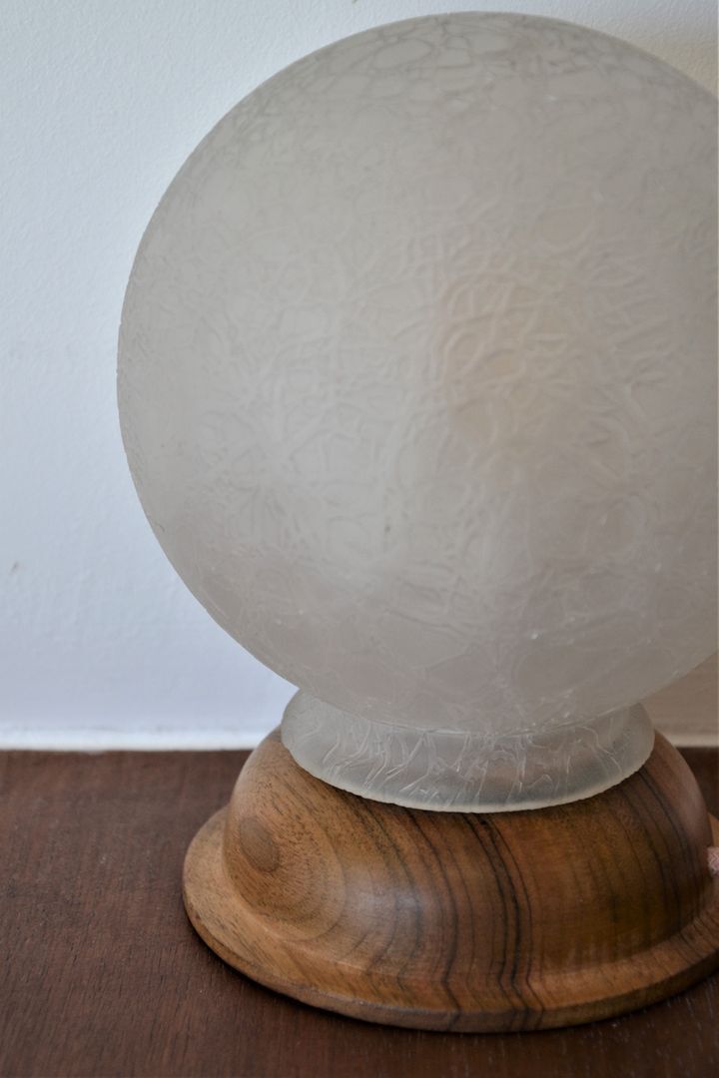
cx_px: 360
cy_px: 539
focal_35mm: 99
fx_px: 2966
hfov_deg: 13.8
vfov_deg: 20.6
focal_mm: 66
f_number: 5.3
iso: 400
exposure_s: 1/200
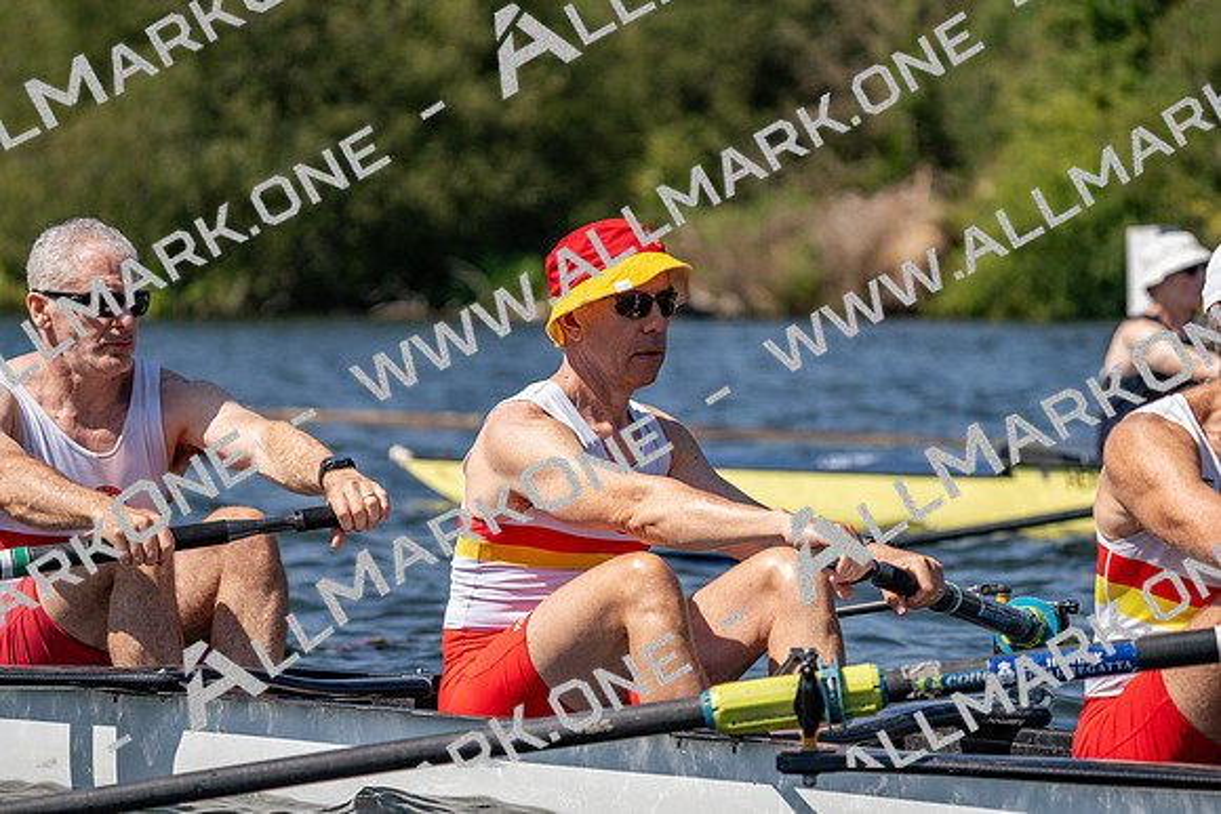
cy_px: 407
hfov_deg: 9.6
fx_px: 7260
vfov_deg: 6.4
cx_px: 610
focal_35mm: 214
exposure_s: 1/2000
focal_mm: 214
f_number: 5.6
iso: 200
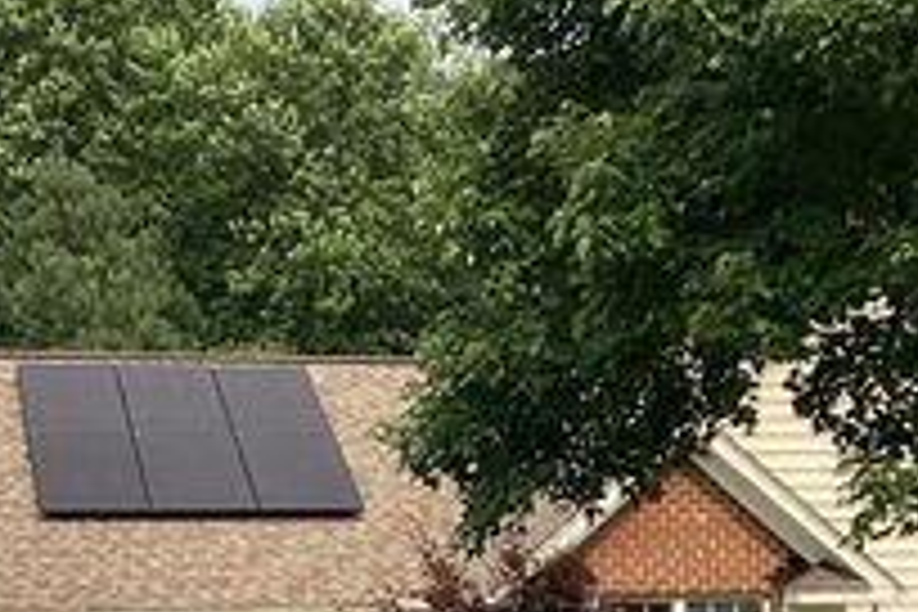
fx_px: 2014
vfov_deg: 16.8
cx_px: 342
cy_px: 668
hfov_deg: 25.6
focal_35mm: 79
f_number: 2.4
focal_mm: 3.3
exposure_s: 1/662
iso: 25
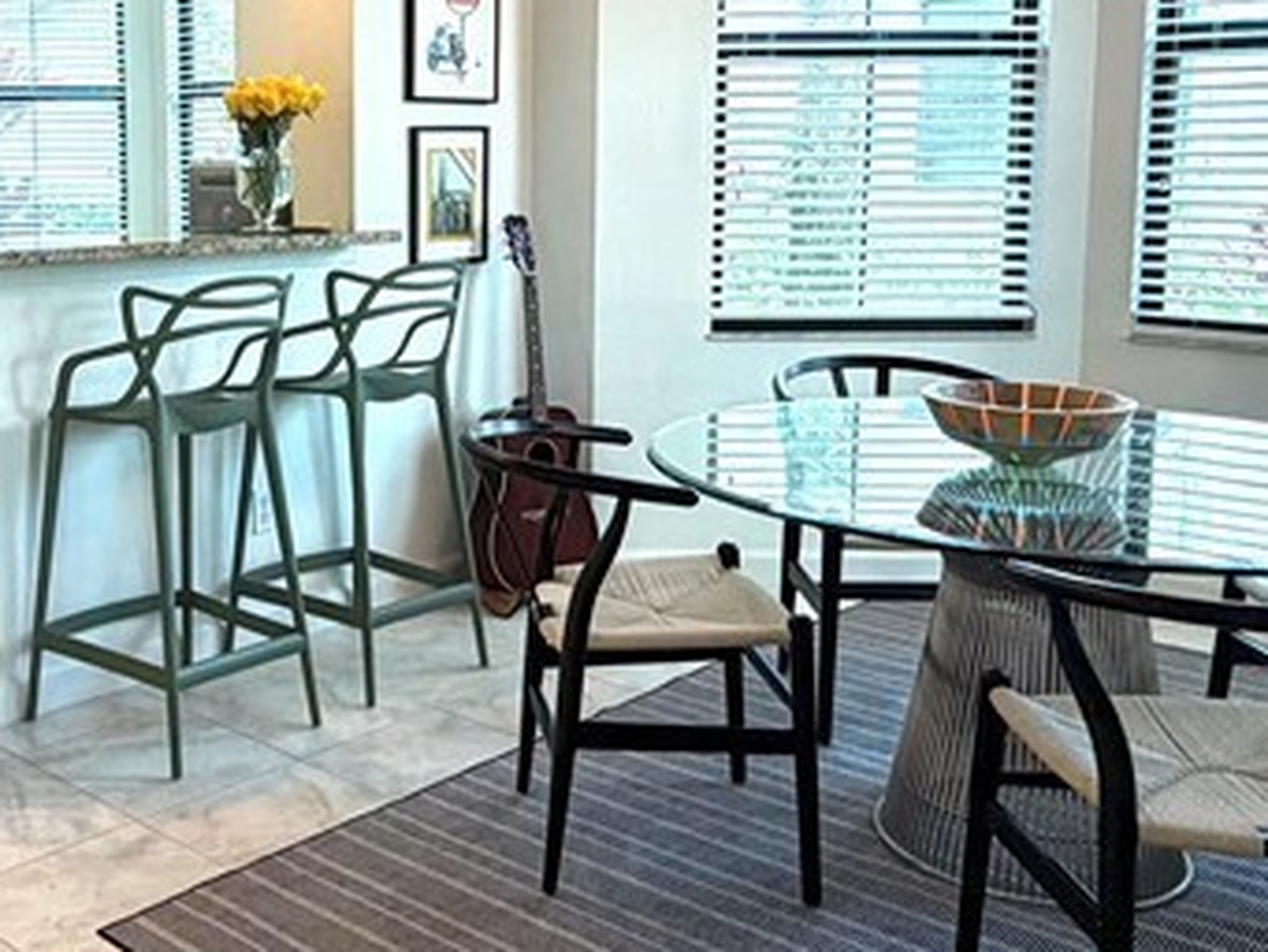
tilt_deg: -7.3
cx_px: 338
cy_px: 331
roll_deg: +0.7
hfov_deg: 43.5
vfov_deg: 34.1
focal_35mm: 42
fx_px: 1539
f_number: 2.2
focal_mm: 2.22
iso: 160
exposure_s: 1/60
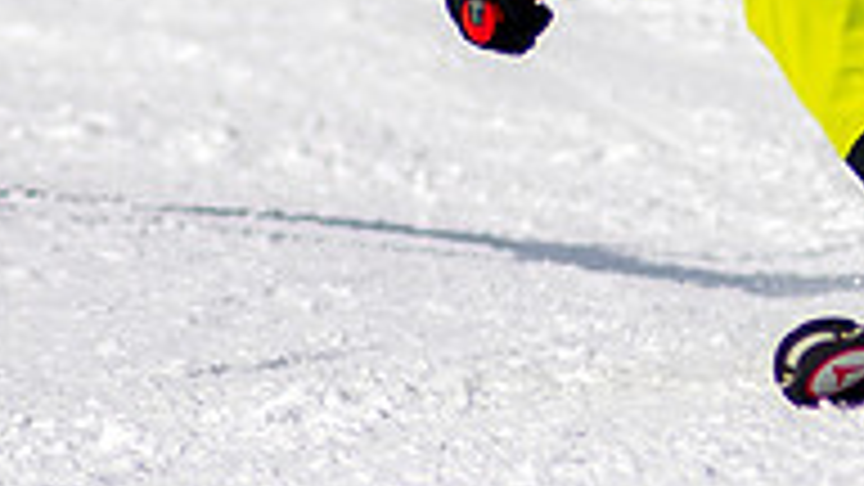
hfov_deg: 1.1
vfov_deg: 0.6
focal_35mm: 2047
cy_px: -145
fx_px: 46896
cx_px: 657
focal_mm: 300
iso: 100
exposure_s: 1/6400
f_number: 2.8
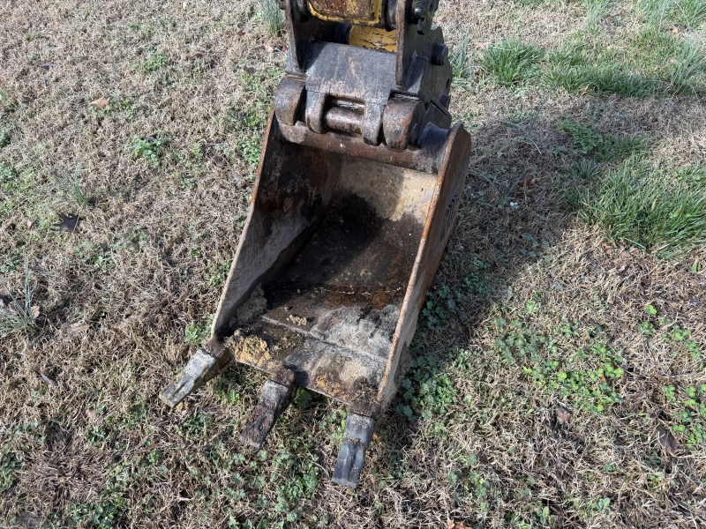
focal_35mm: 24
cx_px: 353
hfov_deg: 71.6
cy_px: 264
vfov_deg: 56.8
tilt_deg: -51.5
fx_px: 489
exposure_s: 1/735
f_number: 1.78
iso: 80
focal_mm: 6.76
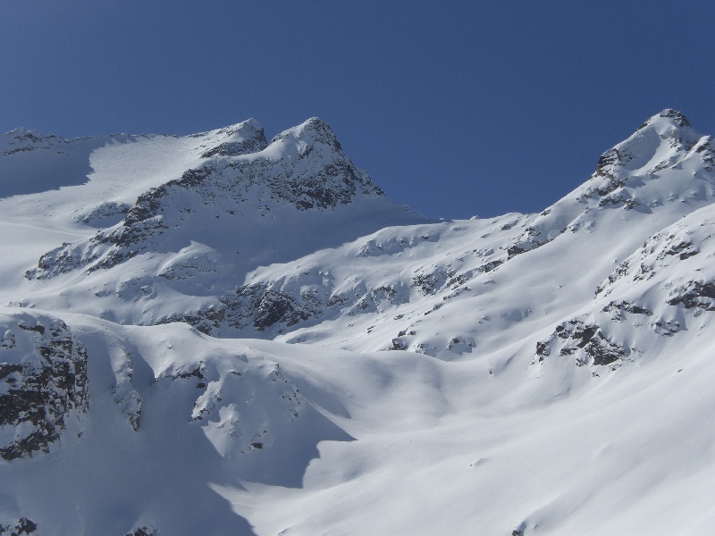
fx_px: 1797
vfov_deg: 17.0
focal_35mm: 87
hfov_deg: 22.5
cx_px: 358
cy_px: 268
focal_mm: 14.49
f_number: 7.1
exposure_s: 1/500
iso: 50
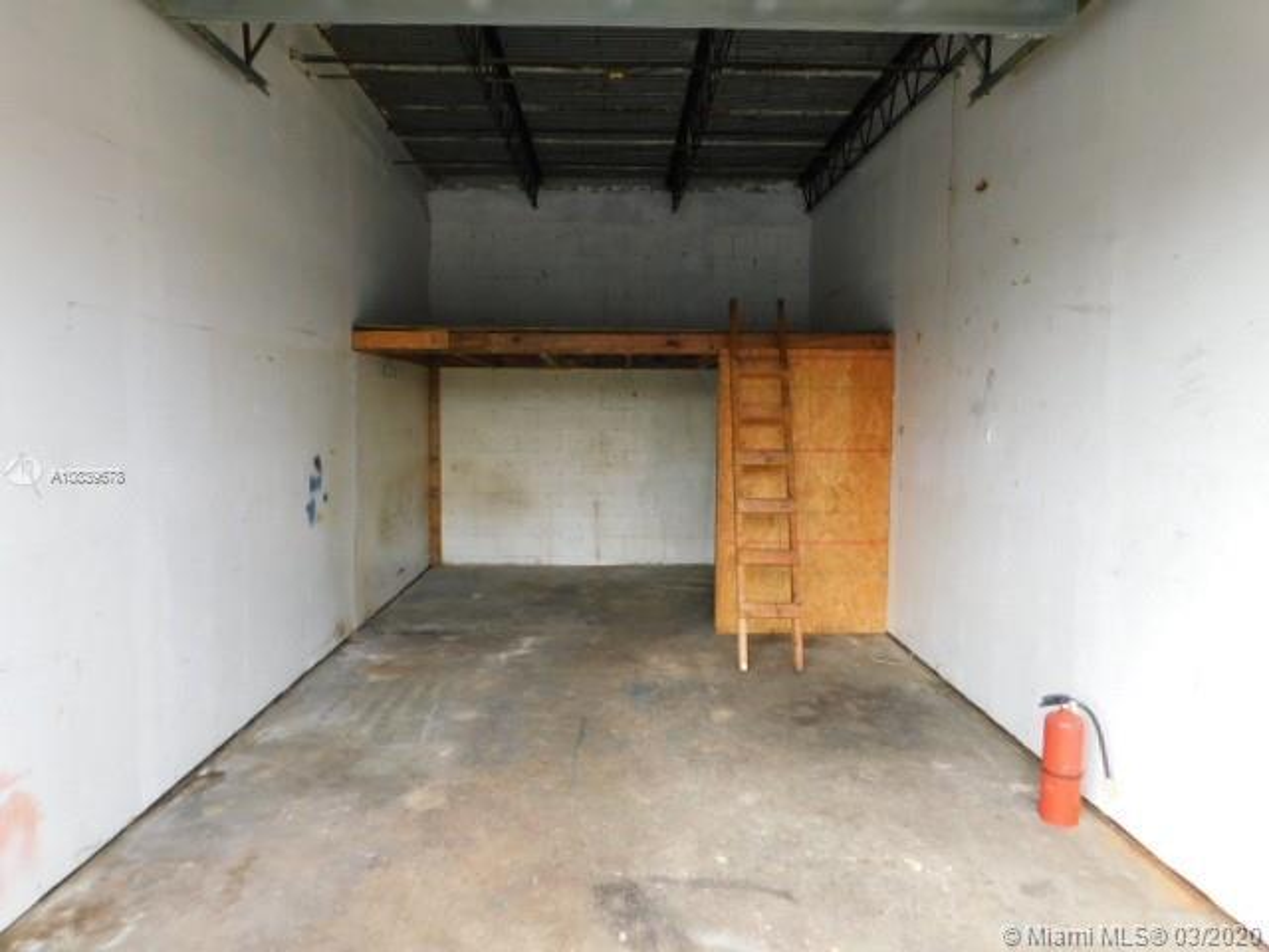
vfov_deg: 58.9
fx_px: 843
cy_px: 476
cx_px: 634
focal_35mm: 23
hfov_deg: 73.9
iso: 125
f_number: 3
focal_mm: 4
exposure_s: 1/125
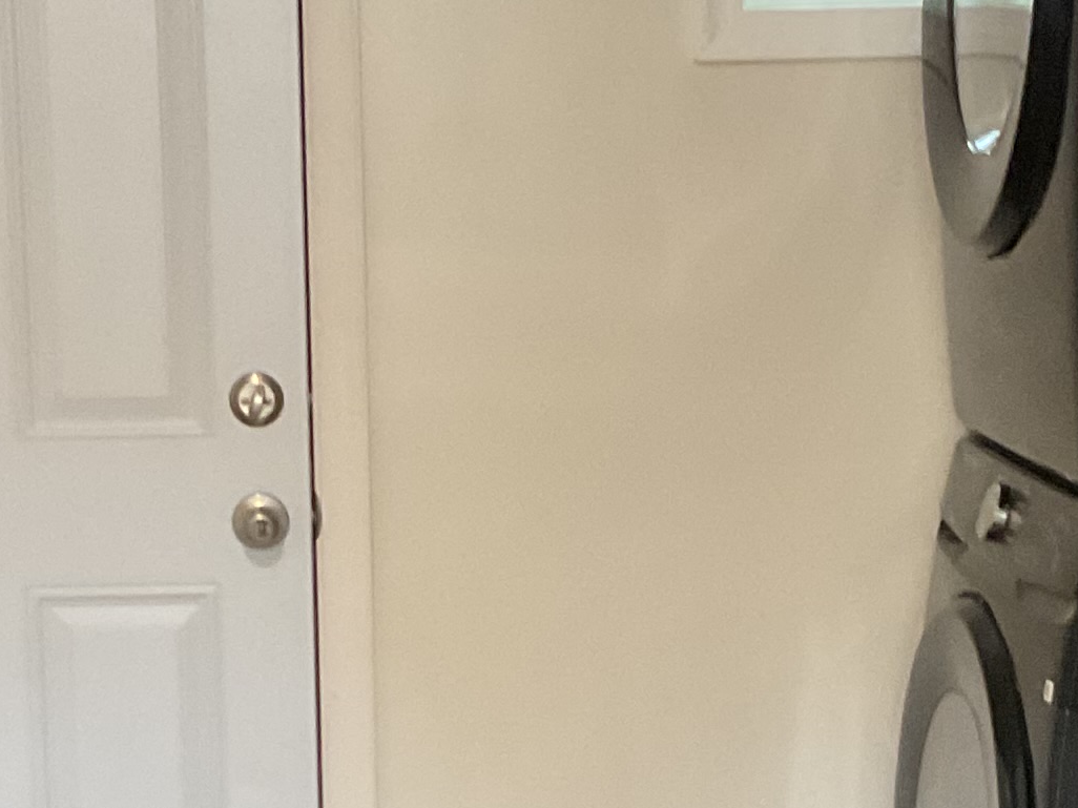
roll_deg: +0.9
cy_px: 832
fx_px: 3549
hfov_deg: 17.3
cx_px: 567
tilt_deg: -12.0
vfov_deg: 12.8
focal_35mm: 114
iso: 320
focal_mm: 3
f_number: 1.8
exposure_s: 1/40
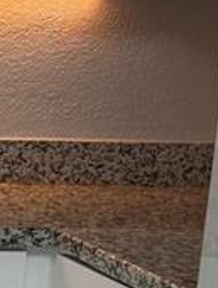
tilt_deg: -12.2
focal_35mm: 168
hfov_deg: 8.2
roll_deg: -2.4
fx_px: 1405
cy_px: 307
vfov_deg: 11.6
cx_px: -284
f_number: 1.78
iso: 125
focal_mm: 6.76
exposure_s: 1/120
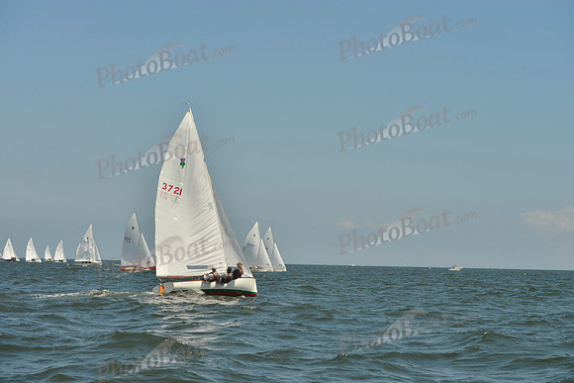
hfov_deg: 27.0
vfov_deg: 18.2
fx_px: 1196
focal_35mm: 75
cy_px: 192
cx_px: 287
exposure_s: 1/1600
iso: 200
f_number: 8
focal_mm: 75
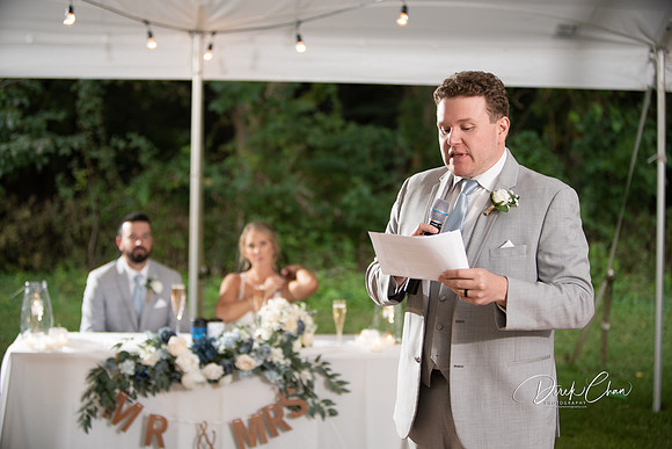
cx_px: 336
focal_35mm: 70
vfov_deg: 19.5
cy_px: 224
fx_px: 1307
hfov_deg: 28.8
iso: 800
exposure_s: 1/160
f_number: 2.8
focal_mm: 70
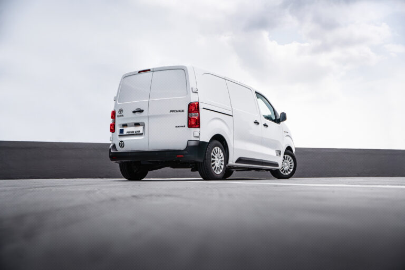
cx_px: 202
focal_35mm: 41
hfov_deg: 47.7
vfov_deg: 32.9
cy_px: 135
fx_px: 458
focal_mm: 40.7
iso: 320
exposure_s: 1/5000
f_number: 2.8
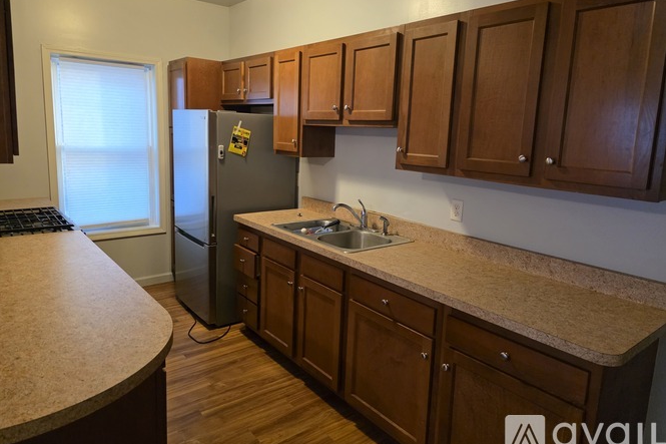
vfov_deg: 53.1
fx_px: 444
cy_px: 204
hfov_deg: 73.8
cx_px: 333
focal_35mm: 24
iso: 1000
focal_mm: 6.3
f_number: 1.7
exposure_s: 1/120
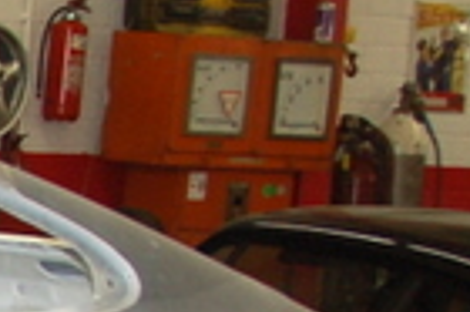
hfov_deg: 7.9
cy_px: 542
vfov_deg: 6.1
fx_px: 2869
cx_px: -1014
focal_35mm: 220
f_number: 3.8
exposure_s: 1/60
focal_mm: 20
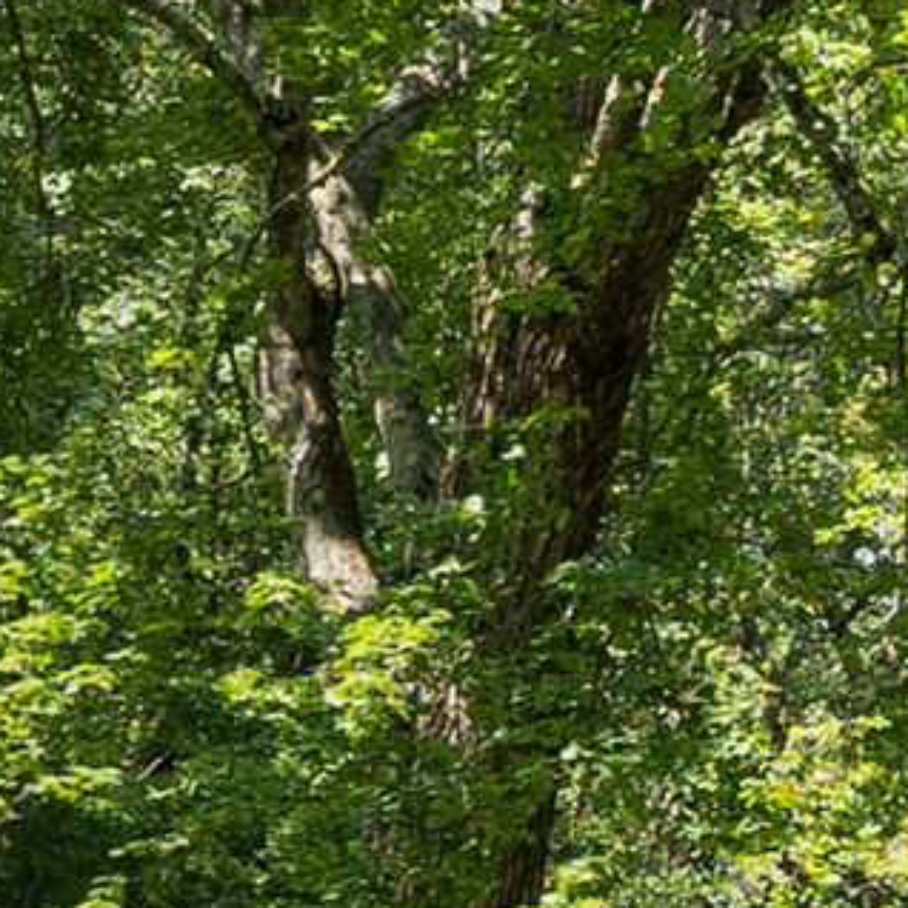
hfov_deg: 7.0
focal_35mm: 246
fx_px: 7300
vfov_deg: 6.9
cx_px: -520
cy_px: 1813
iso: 320
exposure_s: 1/60
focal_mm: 20
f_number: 8
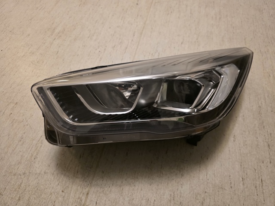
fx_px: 183
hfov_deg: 73.9
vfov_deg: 58.9
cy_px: 103
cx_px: 138
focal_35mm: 23
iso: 1000
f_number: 1.7
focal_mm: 6.3
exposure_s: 1/100
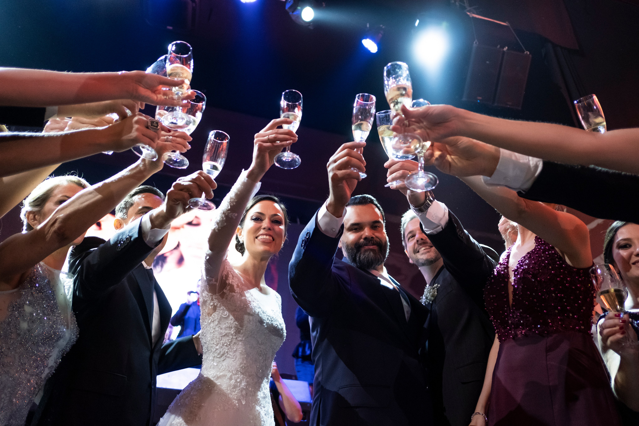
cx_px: 320
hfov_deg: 67.4
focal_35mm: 27
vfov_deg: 47.9
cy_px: 213
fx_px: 479
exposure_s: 1/125
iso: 2000
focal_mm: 18
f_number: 2
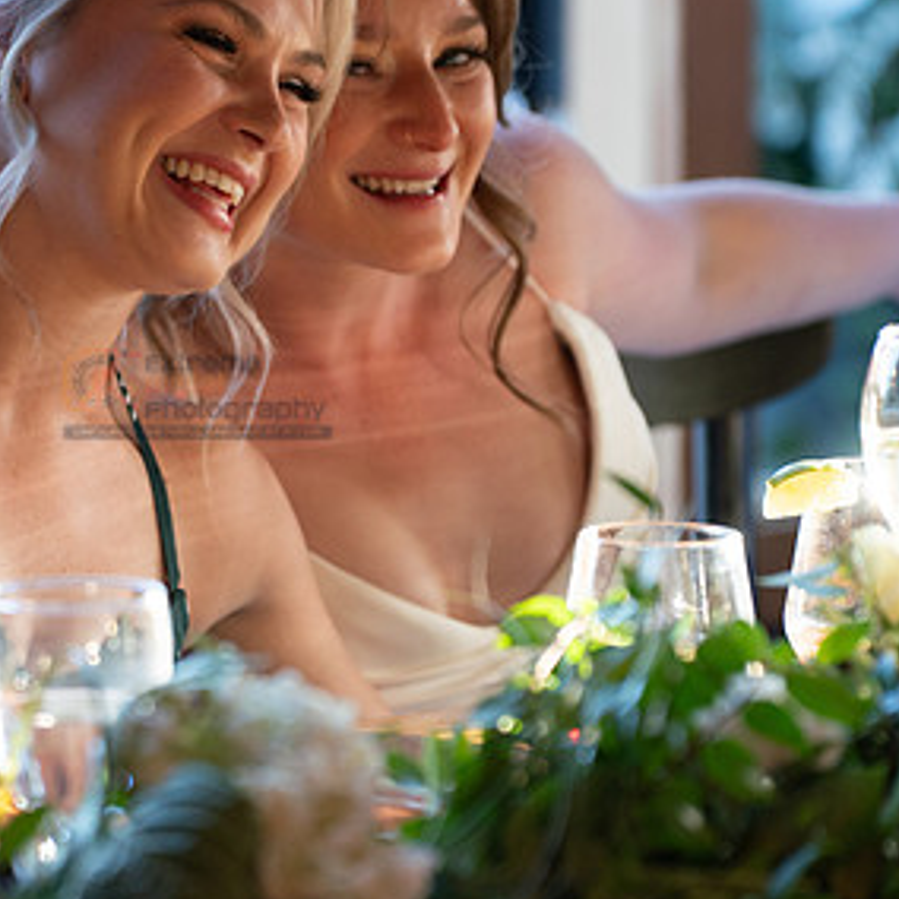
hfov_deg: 5.3
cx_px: 248
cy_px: 432
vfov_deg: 5.3
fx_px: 9696
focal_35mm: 330
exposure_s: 1/400
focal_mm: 150
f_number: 2.8
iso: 1000
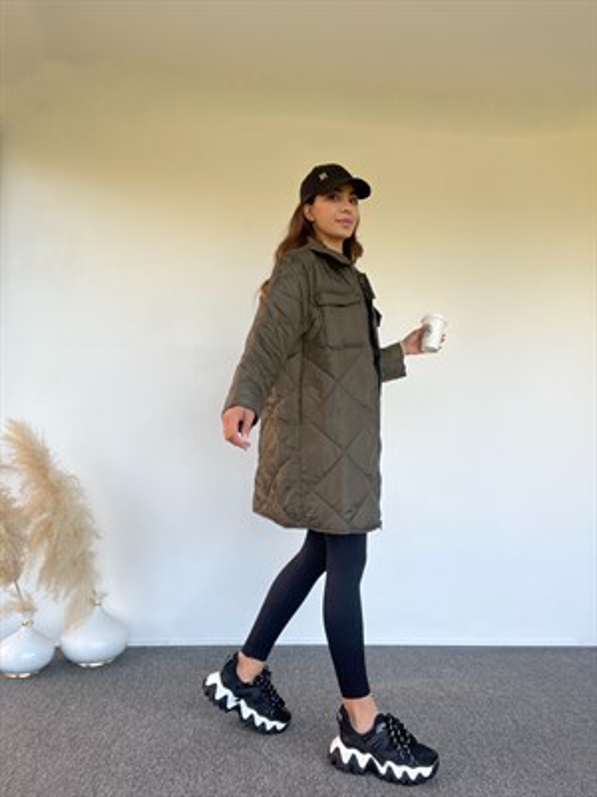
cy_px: 398
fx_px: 529
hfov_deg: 58.9
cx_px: 298
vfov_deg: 73.9
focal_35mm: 23
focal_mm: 2.71
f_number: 2.2
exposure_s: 1/121
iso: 40
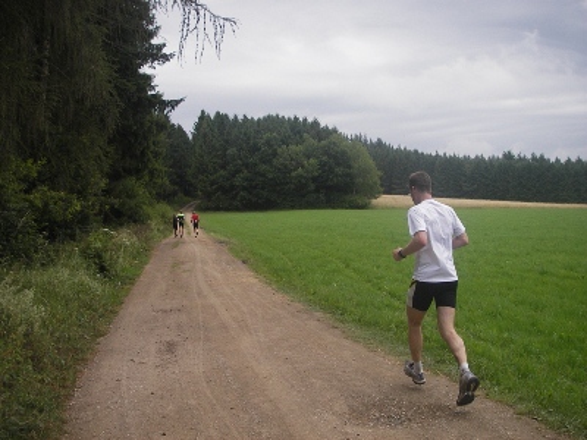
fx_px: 644
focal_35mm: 38
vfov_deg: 37.7
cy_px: 220
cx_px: 294
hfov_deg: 49.0
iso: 50
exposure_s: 1/320
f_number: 3.3
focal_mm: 6.3
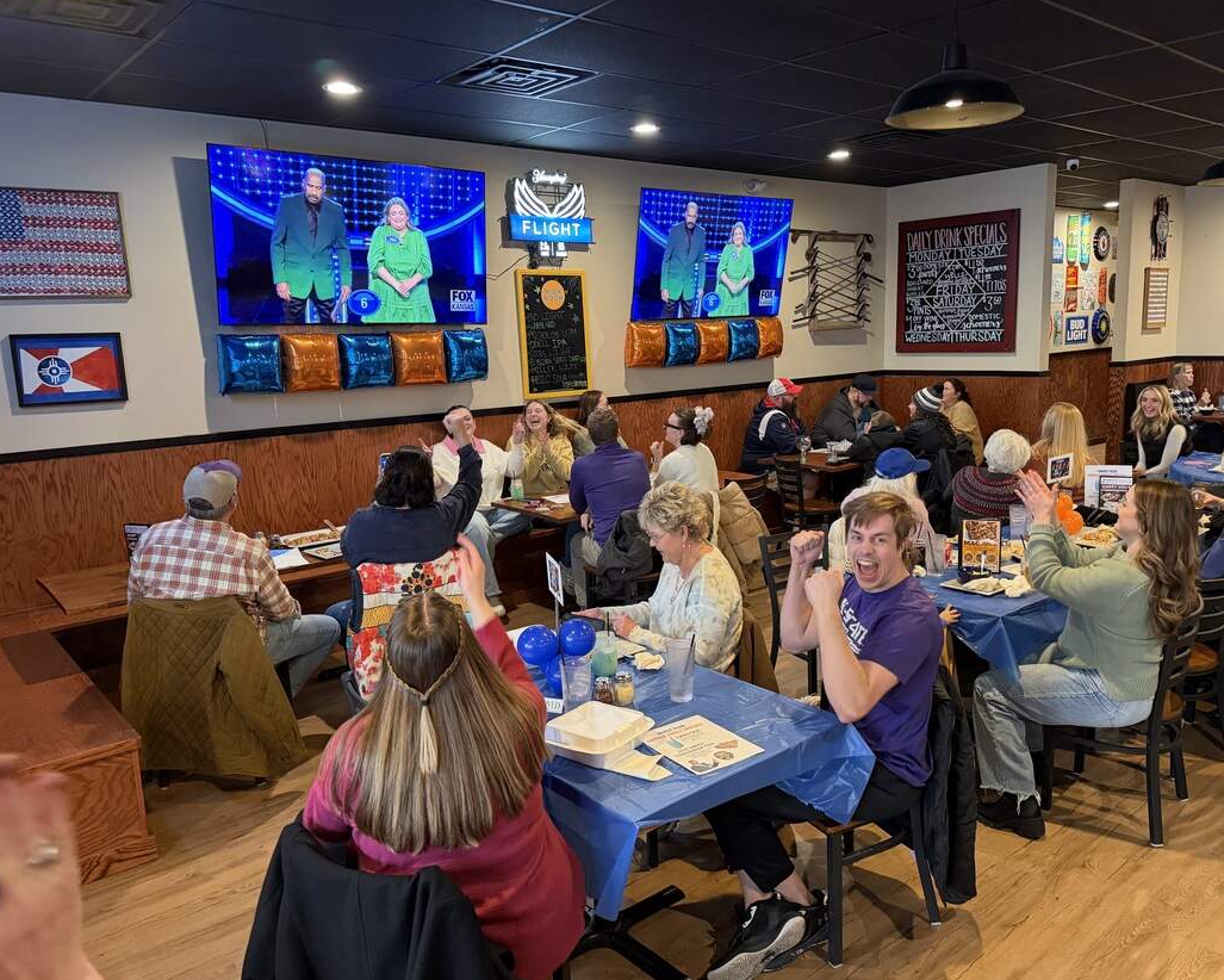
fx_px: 942
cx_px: 673
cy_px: 497
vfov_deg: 54.9
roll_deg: +2.6
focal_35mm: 26
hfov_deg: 65.9
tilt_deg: -9.7
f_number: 1.78
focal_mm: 6.76
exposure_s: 1/60
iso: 640
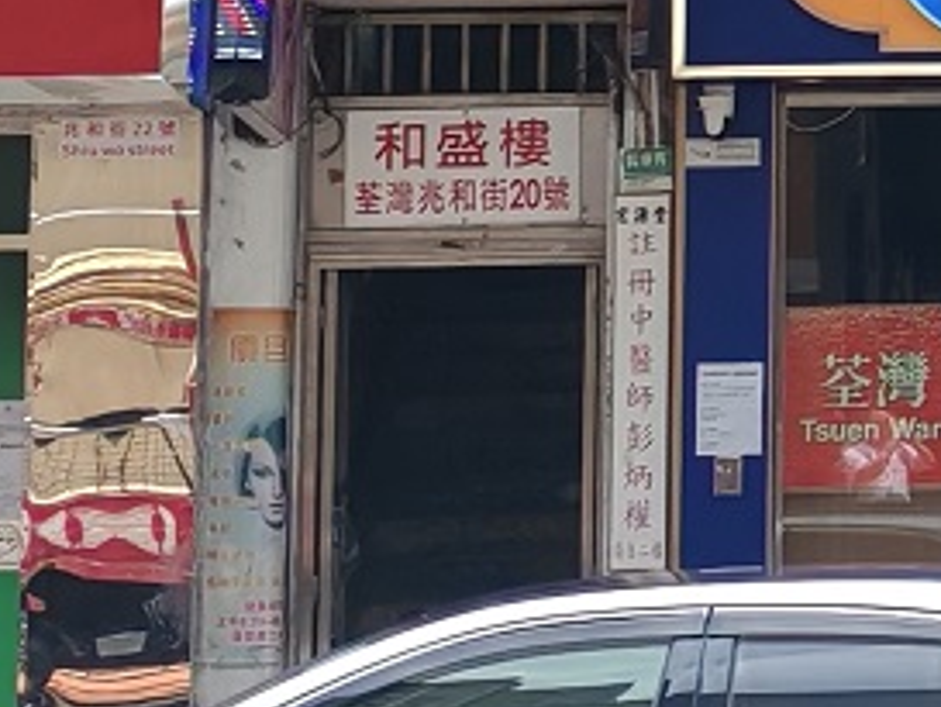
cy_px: -179
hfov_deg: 11.0
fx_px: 4651
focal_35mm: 171
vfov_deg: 8.6
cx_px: 1553
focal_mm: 5.52
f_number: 1.95
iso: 50
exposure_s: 1/1400
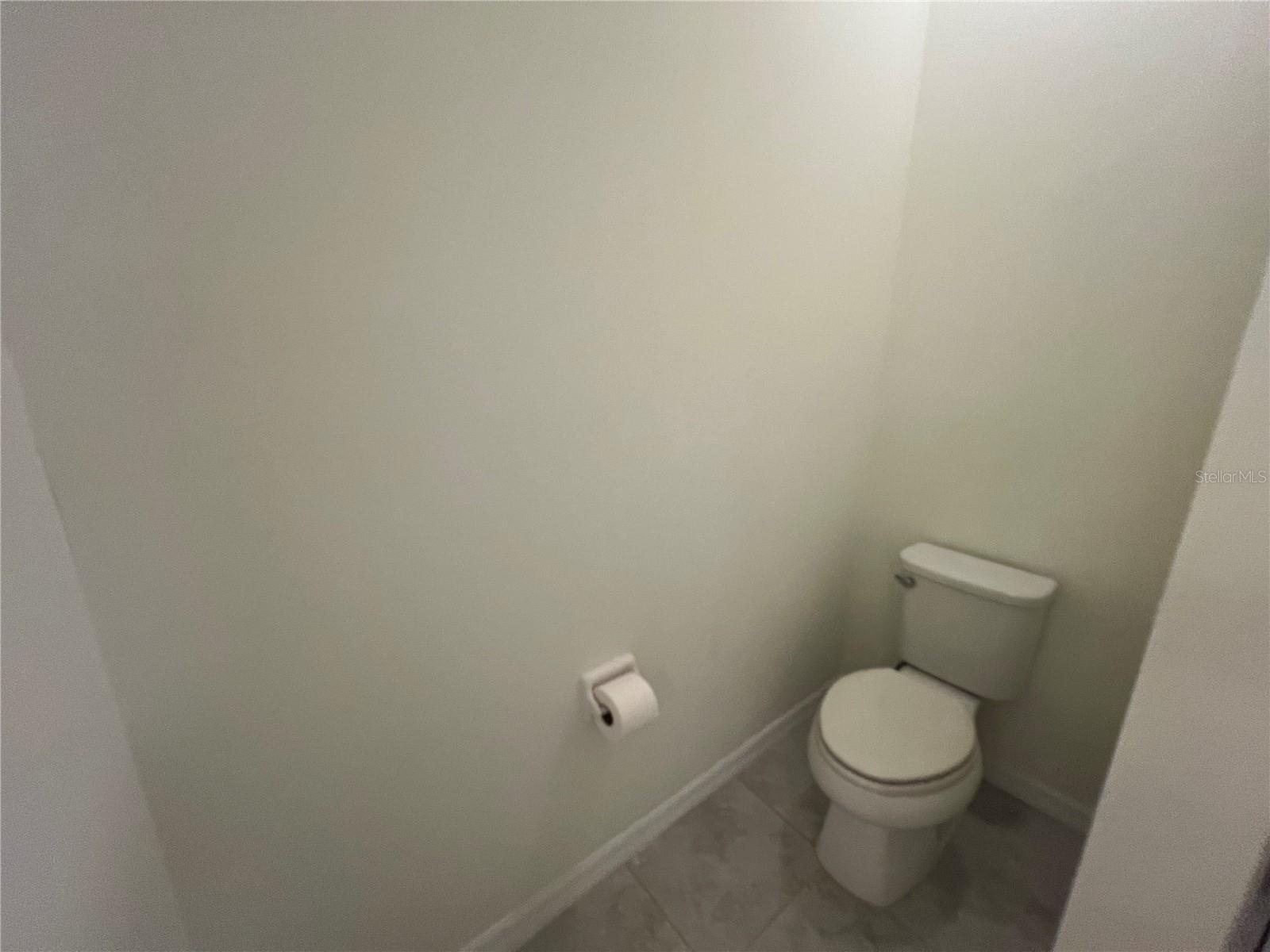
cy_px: 476
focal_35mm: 13
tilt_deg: -15.6
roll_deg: -1.4
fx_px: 477
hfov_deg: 106.2
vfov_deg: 89.9
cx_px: 635
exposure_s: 1/120
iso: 160
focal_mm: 1.57
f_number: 1.8
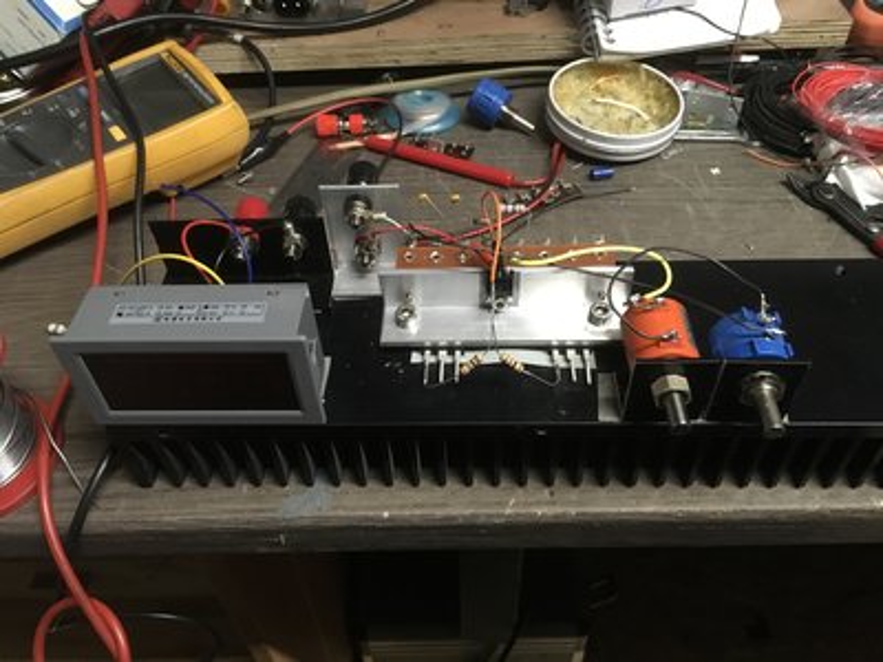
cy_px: 331
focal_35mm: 29
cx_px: 442
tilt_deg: -46.8
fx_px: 740
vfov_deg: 48.2
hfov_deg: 61.7
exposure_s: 1/17
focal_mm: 4.15
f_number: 2.2
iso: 250
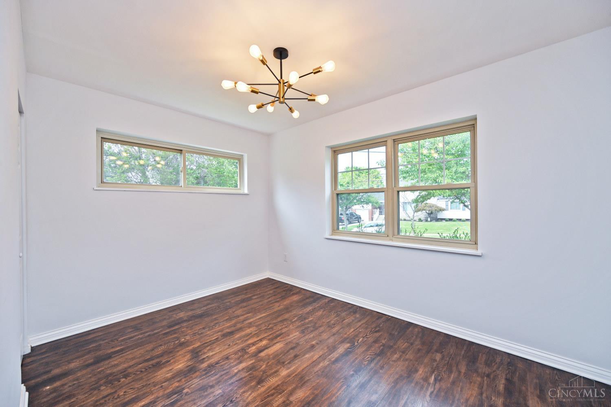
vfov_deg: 81.2
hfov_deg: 104.3
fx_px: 238
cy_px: 204
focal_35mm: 14
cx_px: 306
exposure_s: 1/125
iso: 110
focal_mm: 14
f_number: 5.6
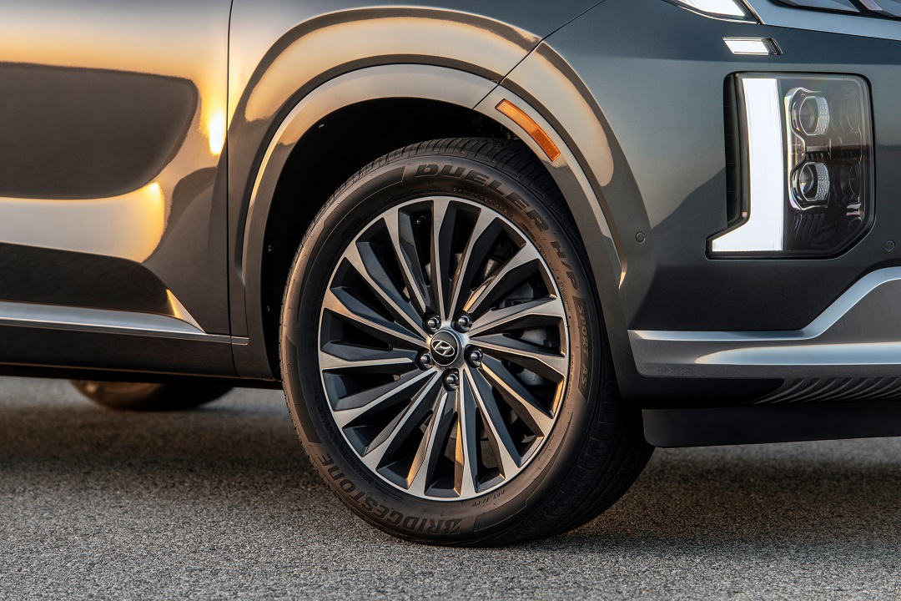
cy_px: 300
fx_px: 4004
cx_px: 450
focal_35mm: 160
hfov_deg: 12.8
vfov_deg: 8.6
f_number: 5
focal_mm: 160
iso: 64
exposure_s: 1/15
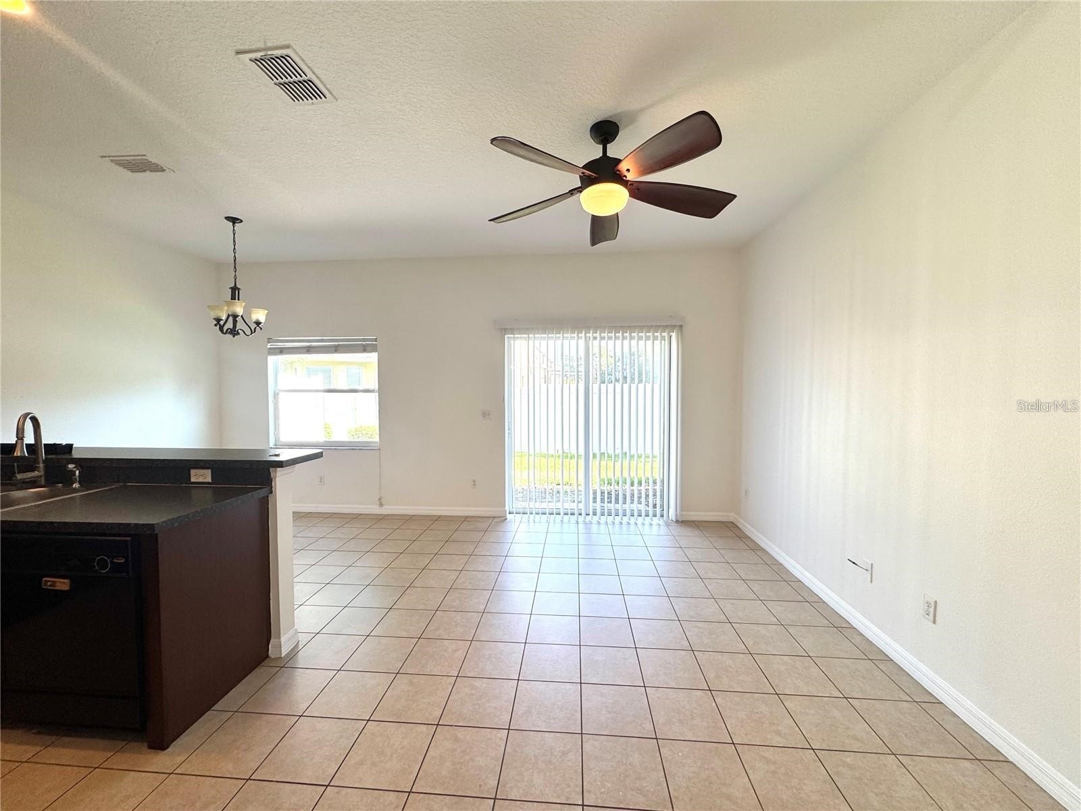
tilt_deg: -2.5
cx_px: 540
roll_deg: +0.2
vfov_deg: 85.7
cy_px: 406
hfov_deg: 102.1
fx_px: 437
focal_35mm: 14
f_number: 2.2
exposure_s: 1/120
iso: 50
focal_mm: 2.22
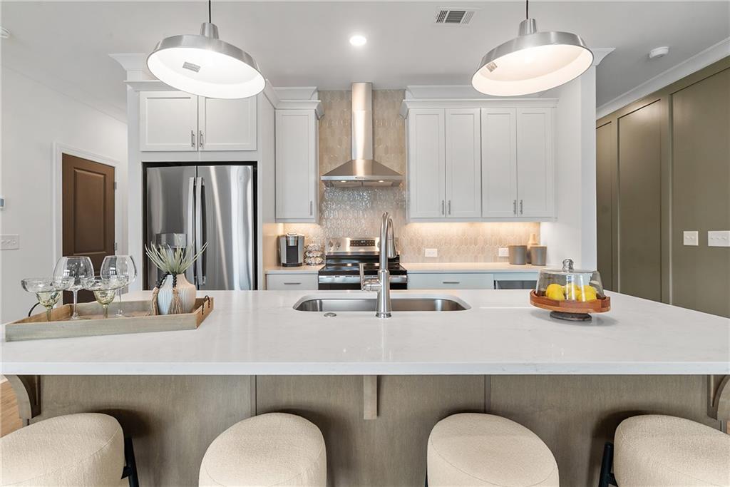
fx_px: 324
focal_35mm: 16
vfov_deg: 73.8
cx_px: 365
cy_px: 244
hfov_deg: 96.7
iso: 250
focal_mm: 16
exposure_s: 1/10
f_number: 8
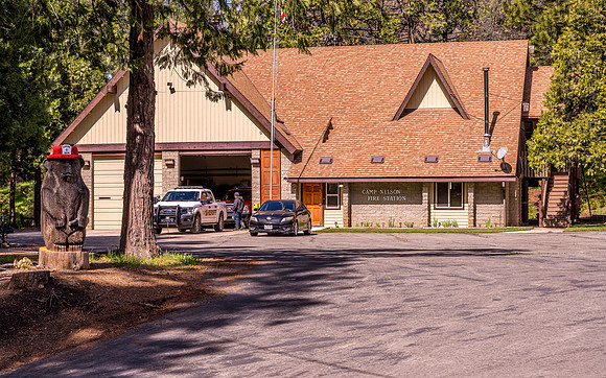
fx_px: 1207
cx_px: 272
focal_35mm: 73
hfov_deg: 28.2
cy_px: 216
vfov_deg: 17.8
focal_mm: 64
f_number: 11
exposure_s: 1/60
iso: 72
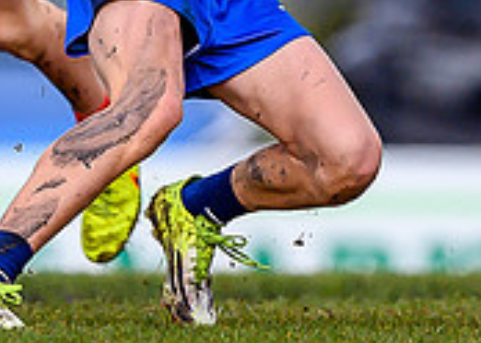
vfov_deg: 0.4
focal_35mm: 3477
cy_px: -276
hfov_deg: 0.6
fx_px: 47462
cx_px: 423
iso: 320
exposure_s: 1/1600
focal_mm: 500
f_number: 4
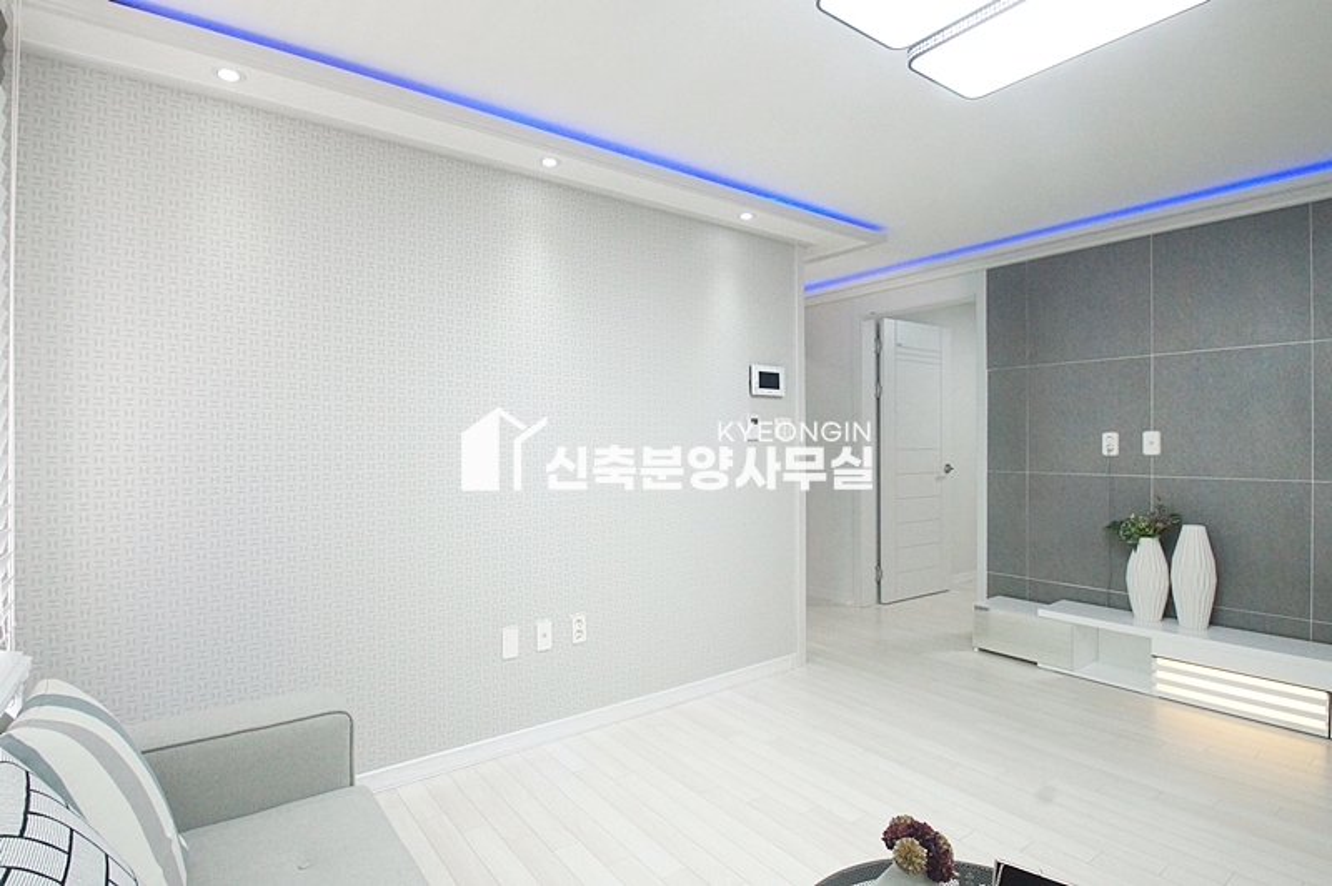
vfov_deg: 72.0
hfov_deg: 95.0
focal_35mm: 16
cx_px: 666
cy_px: 443
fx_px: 610
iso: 3200
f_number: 9
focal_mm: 11
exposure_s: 1/100
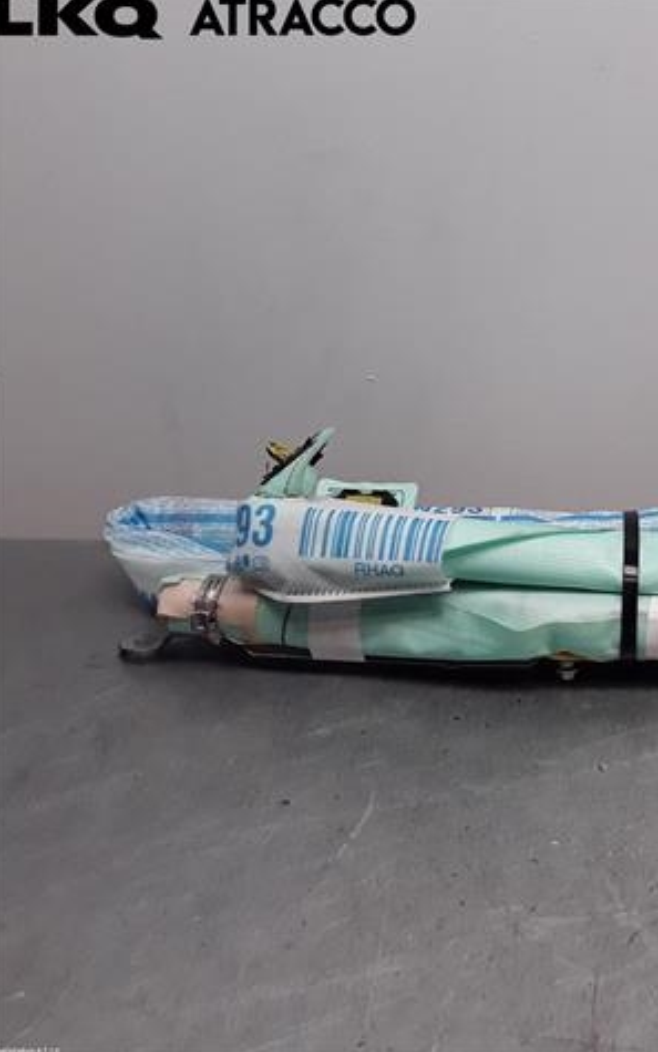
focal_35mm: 40
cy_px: 525
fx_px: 1147
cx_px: 698
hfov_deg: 29.3
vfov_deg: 49.3
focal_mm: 2.91
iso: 100
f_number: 1.9
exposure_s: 1/275
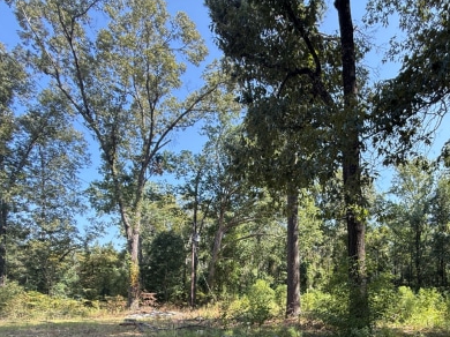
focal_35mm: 23
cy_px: 275
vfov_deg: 54.4
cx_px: 328
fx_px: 299
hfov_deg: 69.9
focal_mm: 2.22
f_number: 2.2
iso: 64
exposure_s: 1/267
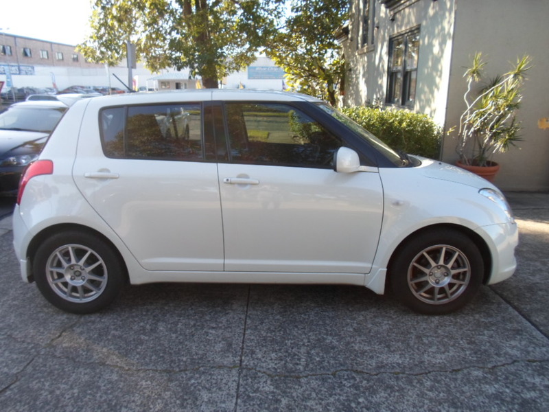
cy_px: 206
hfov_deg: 69.4
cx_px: 274
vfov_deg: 54.9
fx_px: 396
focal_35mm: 25
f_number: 2.5
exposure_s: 1/180
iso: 80
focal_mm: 4.5
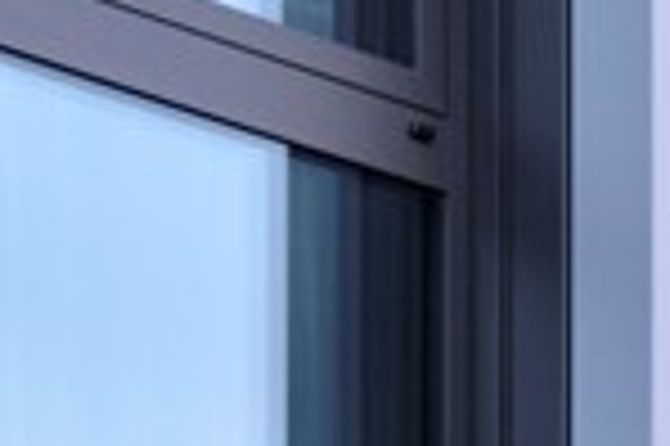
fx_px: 6581
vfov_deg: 3.8
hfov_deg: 5.6
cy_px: 1257
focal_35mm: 354
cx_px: 1718
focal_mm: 55
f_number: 4
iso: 1000
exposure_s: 1/25
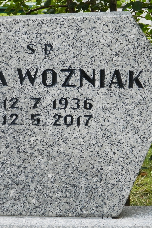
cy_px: 115
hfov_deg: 7.2
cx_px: 66
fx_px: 1216
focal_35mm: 192
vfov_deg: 10.7
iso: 200
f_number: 4.7
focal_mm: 23.6
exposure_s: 1/60
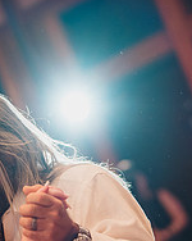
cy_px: 192
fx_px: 1032
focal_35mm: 145
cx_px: 63
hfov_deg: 10.6
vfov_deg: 13.2
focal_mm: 50
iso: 1250
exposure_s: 1/400
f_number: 1.4
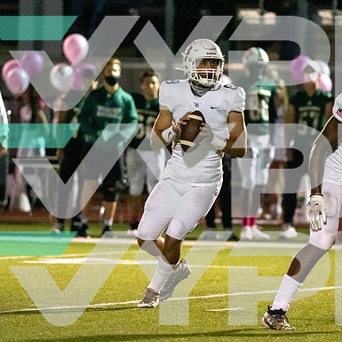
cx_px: 214
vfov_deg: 3.4
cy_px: 171
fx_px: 5689
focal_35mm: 509
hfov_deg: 3.4
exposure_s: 1/1600
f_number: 6.3
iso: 16000
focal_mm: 397
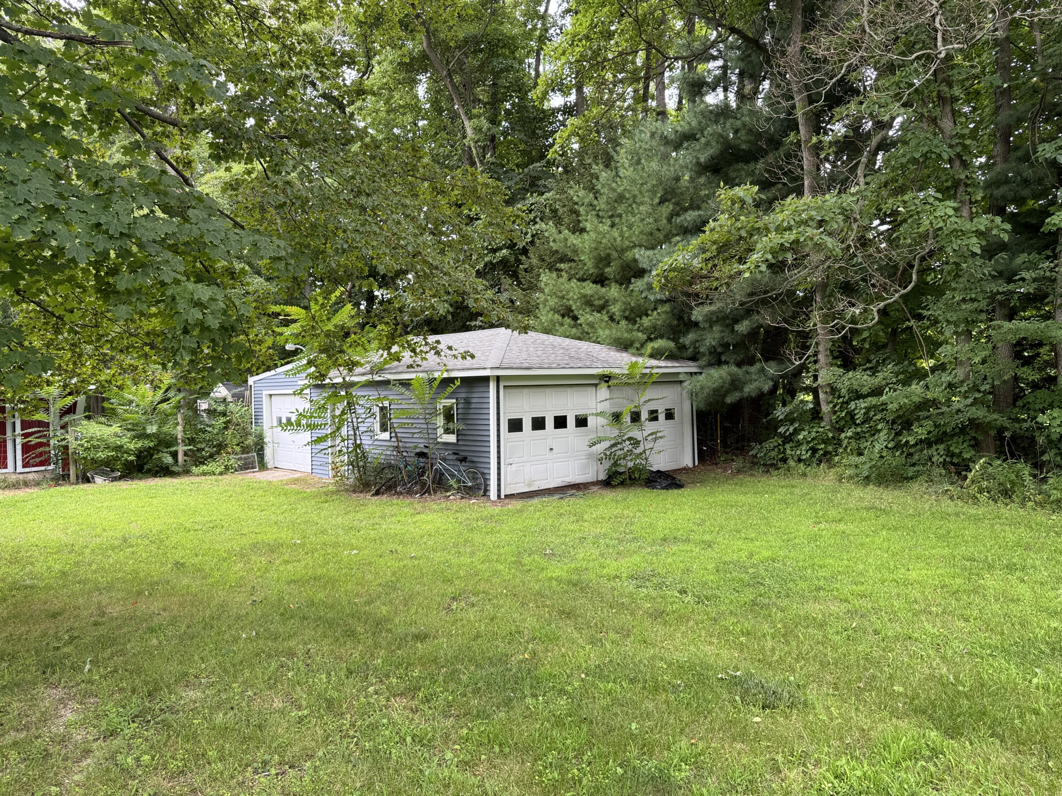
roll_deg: +0.8
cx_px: 531
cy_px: 398
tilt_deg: -1.9
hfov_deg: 71.6
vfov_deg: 56.8
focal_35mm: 24
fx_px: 736
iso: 50
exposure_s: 1/121
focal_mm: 6.76
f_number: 1.78
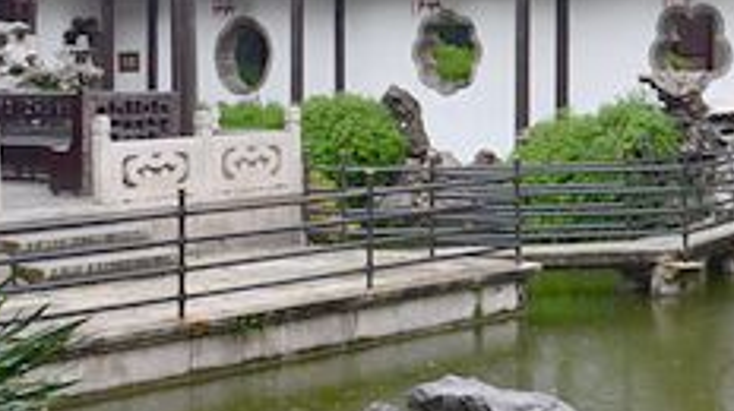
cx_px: 424
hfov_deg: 22.1
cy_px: 85
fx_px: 1877
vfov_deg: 12.5
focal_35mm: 97
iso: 400
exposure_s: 1/100
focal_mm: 21
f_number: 9
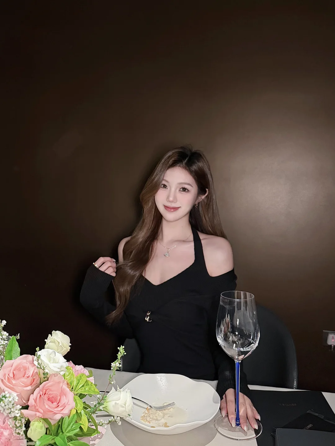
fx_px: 310
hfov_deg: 56.8
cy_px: 223
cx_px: 168
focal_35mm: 24
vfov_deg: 71.6
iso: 500
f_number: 1.78
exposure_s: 1/60
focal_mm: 6.76
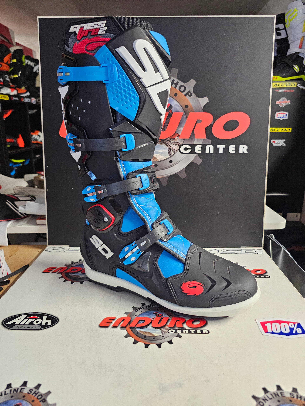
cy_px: 203
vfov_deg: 73.9
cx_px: 152
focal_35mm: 23
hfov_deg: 58.9
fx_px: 270
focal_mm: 6.3
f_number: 1.7
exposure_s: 1/50
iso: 640
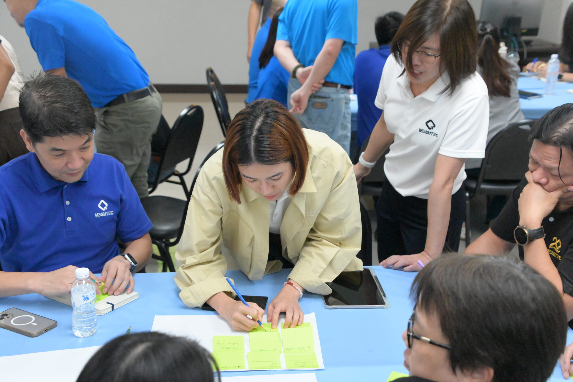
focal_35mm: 55
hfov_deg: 36.2
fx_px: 875
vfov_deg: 24.6
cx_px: 286
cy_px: 191
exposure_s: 1/400
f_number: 6.3
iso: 12800
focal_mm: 55
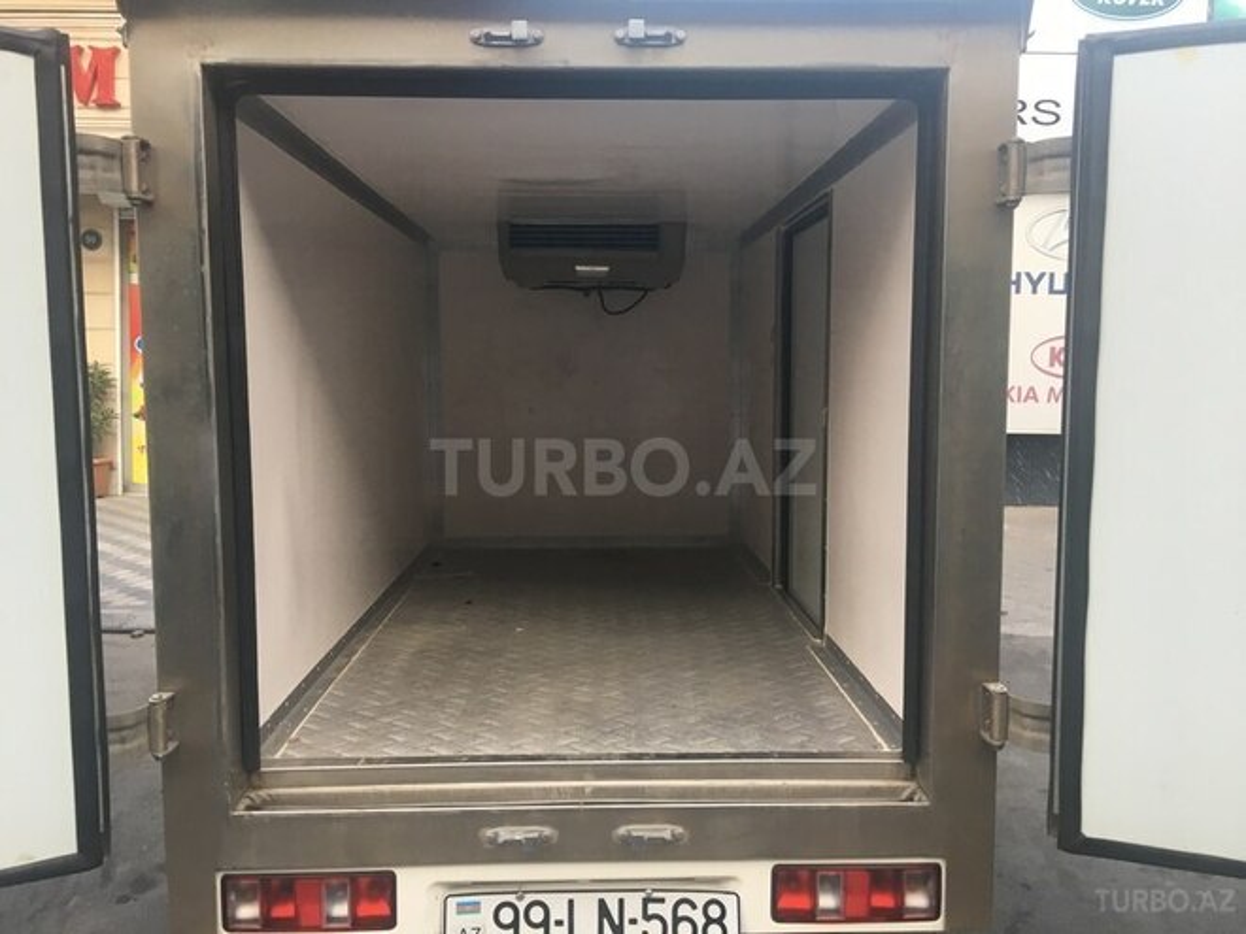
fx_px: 1044
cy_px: 467
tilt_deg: -3.8
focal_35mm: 29
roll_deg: -0.7
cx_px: 623
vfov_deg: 48.2
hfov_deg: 61.7
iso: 25
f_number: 2.2
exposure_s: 1/33
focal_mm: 4.15
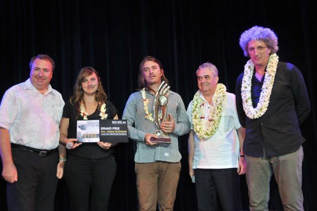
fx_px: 422
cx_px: 158
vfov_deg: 28.0
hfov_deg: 41.1
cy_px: 106
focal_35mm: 48
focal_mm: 32
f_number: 6.3
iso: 800
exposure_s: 1/80
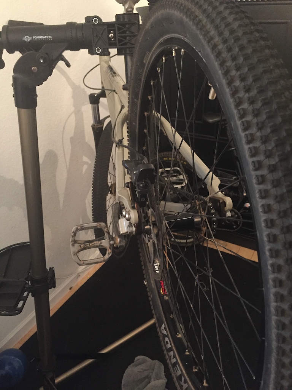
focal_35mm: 29
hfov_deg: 48.2
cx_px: 146
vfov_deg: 61.7
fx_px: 326
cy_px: 195
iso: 320
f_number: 2.2
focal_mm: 4.15
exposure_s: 1/15
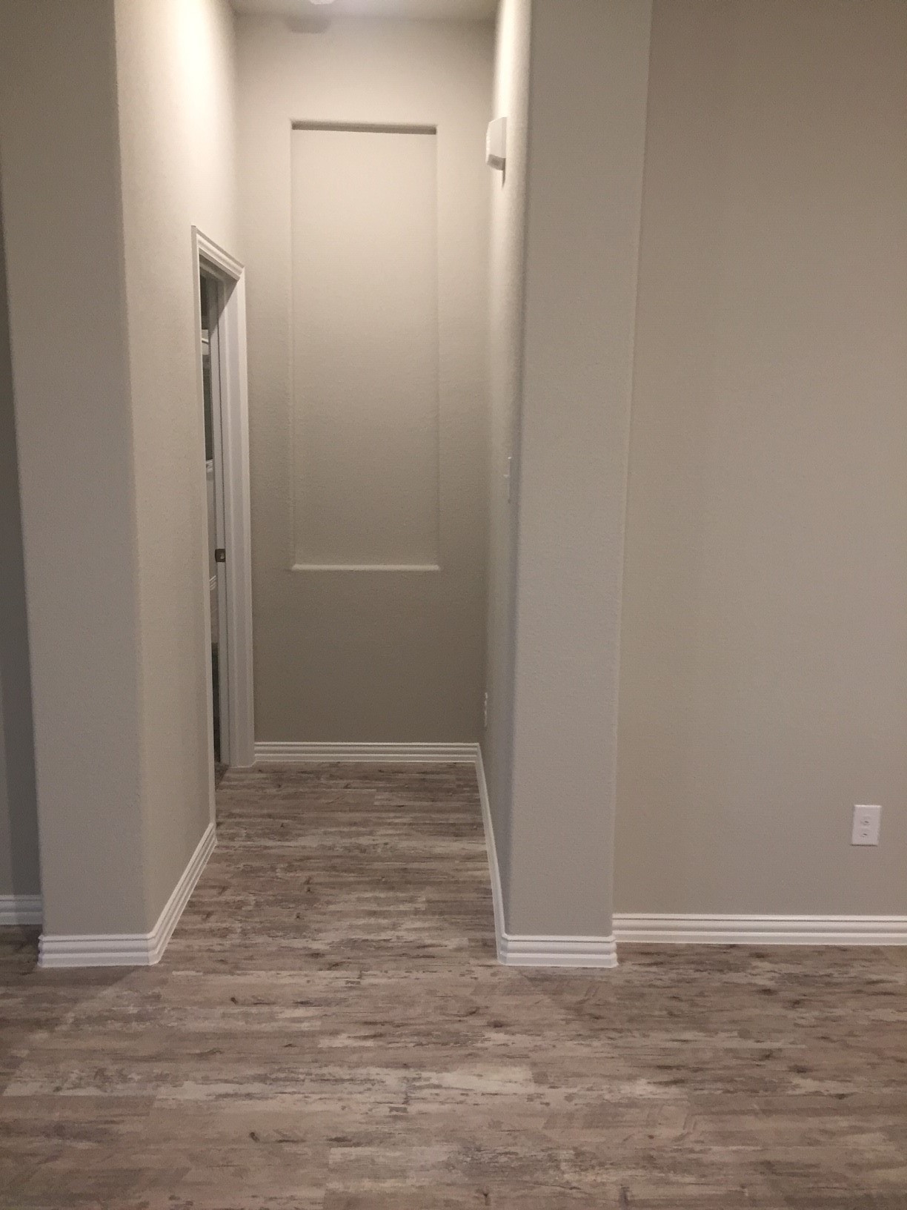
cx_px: 454
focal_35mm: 29
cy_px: 605
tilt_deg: -11.7
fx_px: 1013
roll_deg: +0.8
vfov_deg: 61.7
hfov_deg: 48.2
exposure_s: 1/30
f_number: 2.2
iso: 100
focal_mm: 4.15
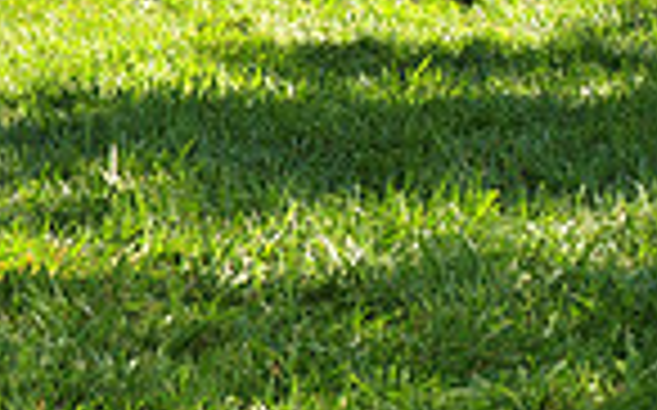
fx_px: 3775
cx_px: -108
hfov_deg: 9.8
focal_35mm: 211
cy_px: -433
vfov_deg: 6.0
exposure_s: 1/400
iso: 200
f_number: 4.5
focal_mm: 52
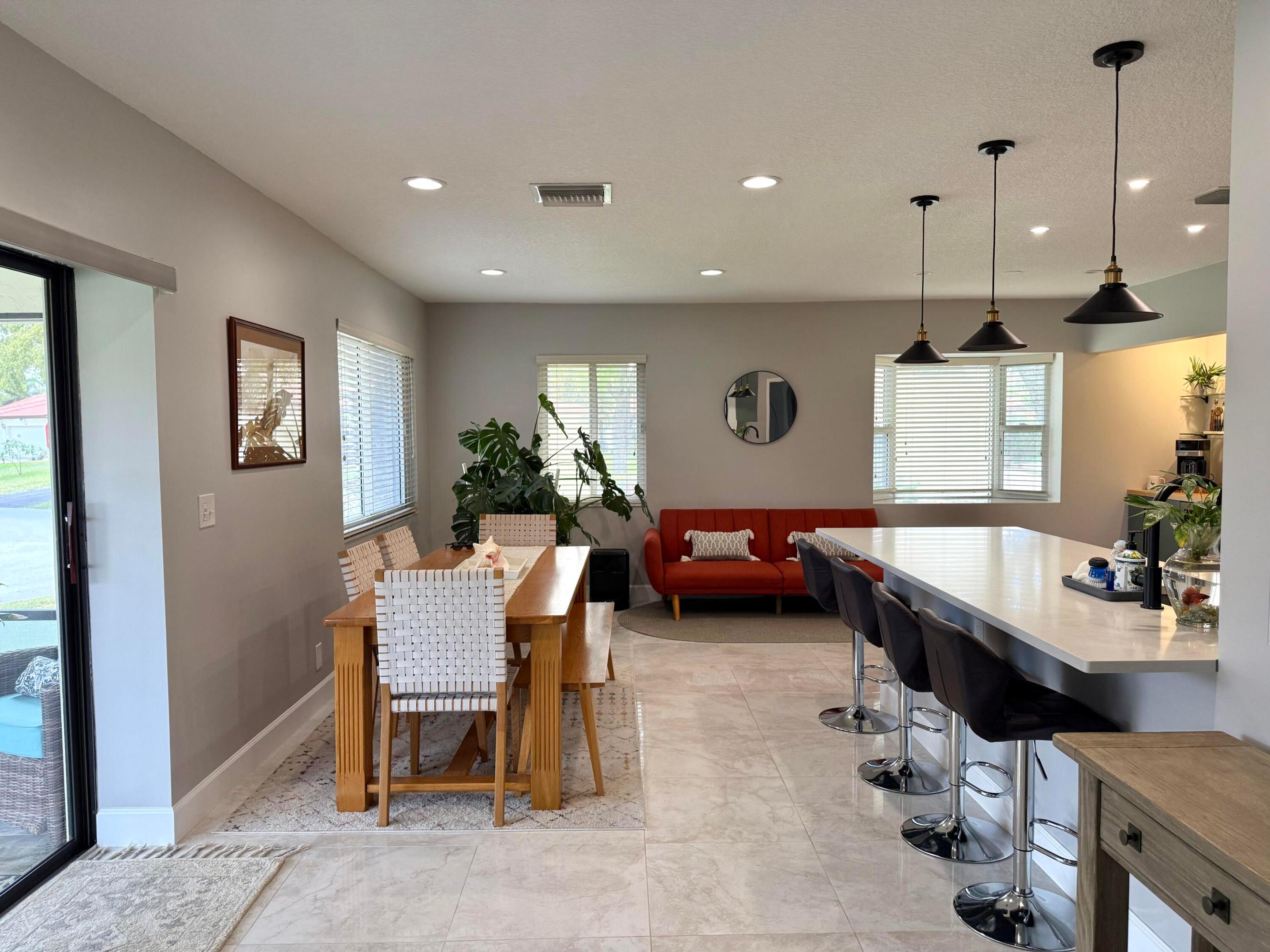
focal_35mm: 24
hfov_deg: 71.6
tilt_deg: -3.1
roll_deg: +0.1
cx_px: 635
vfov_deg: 56.8
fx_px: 881
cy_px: 476
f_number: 1.78
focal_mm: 6.76
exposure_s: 1/213
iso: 160
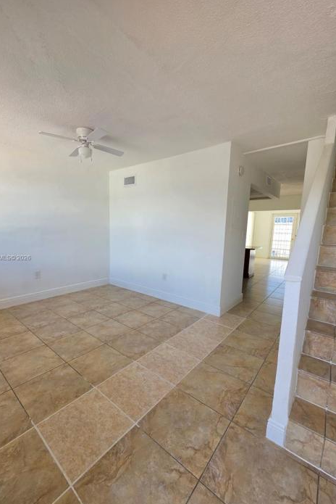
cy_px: 258
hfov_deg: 80.8
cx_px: 146
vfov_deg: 104.2
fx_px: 196
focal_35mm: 14
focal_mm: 2.2
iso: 50
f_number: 1.9
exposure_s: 1/120
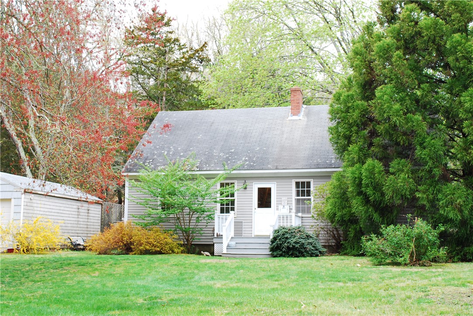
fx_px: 611
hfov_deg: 42.3
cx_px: 236
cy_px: 158
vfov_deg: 29.0
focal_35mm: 46
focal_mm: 31
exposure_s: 1/25
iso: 400
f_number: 9
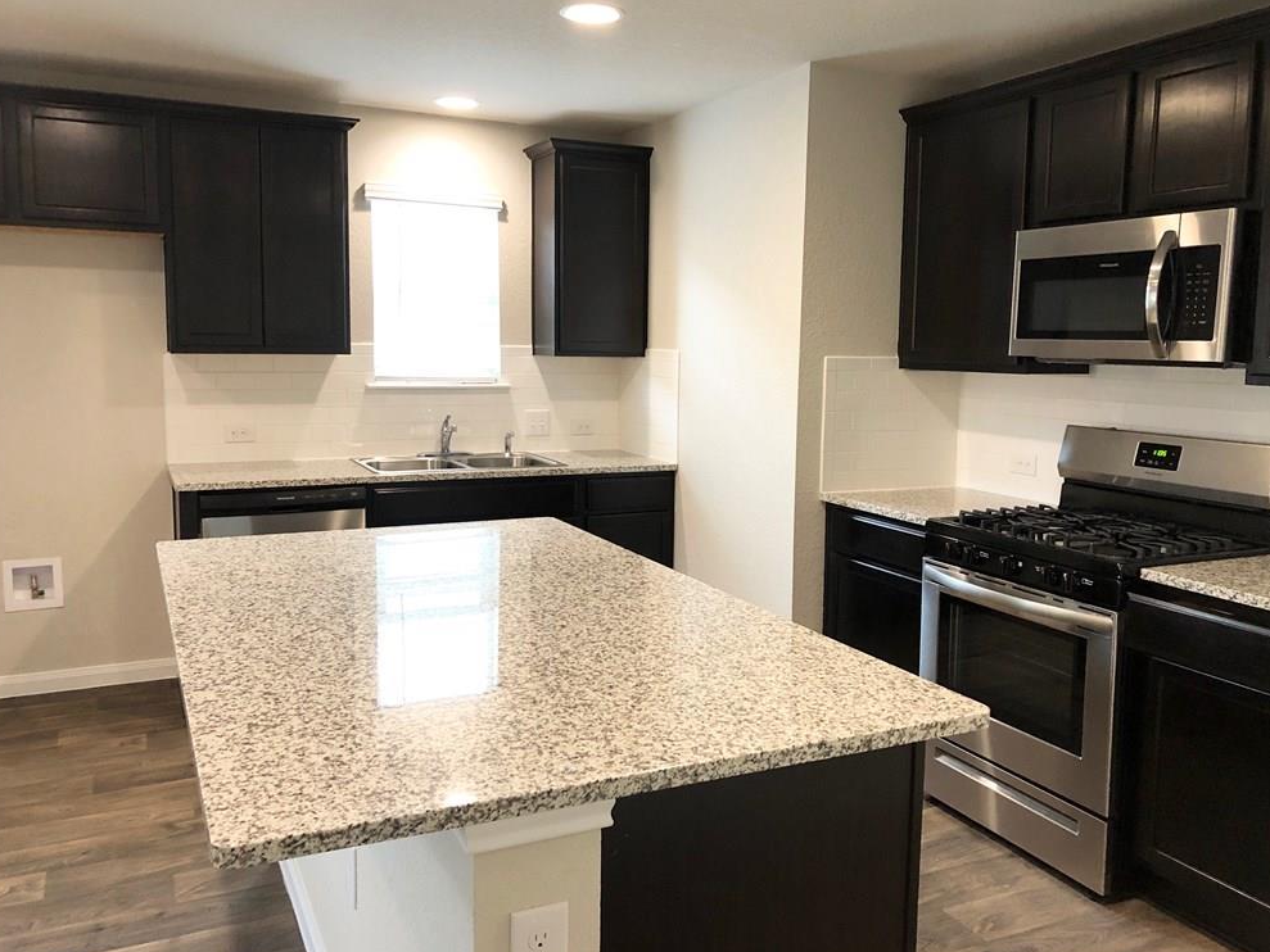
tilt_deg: -7.5
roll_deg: -0.5
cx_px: 642
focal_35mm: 29
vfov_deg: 48.2
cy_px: 471
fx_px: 1064
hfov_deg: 61.7
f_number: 1.8
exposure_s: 1/15
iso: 64
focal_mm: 4
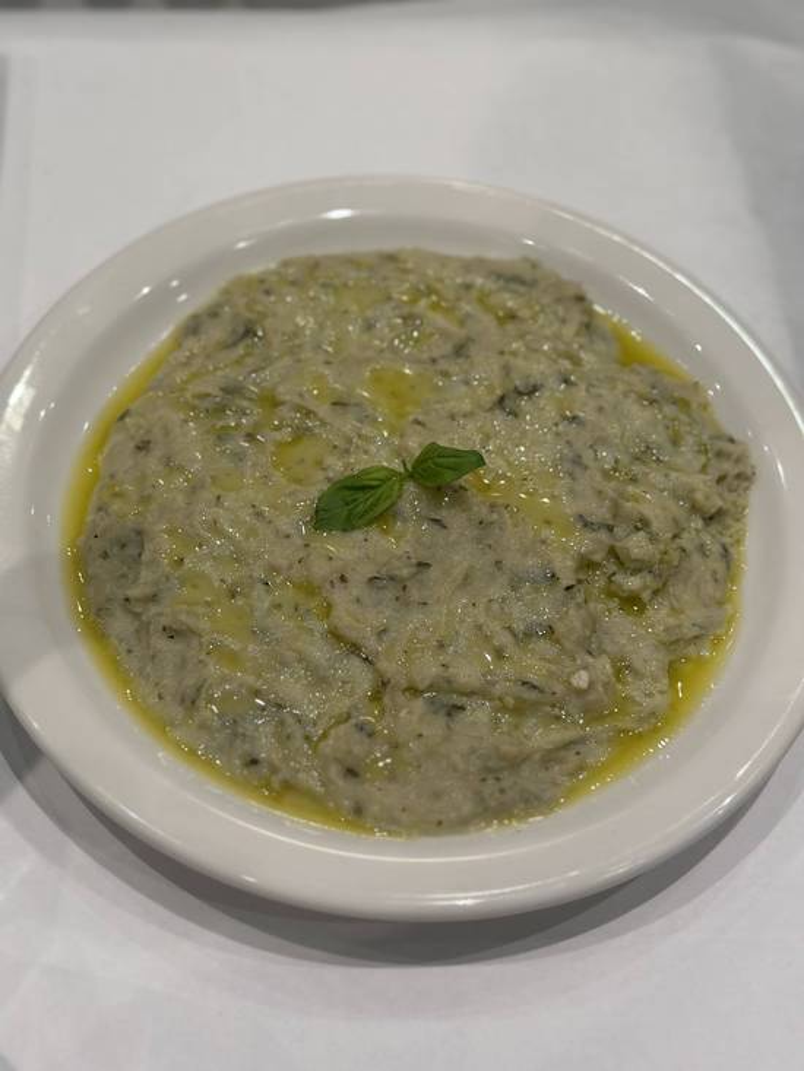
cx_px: 402
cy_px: 536
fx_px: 1486
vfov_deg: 39.7
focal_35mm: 48
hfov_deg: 30.3
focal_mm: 6.86
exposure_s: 1/60
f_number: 1.78
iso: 80
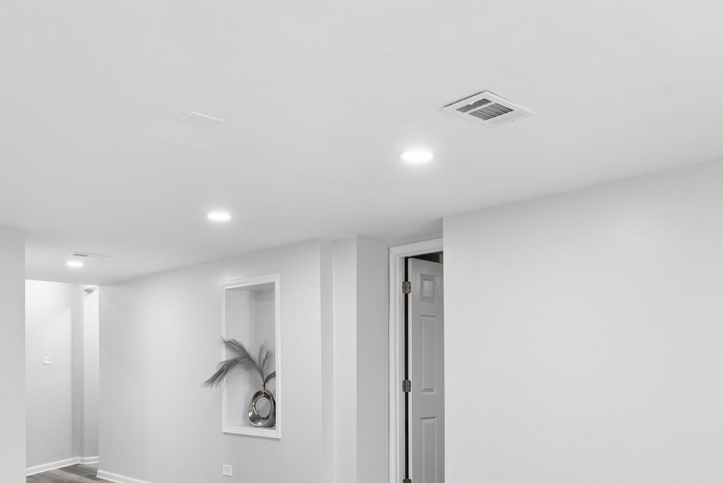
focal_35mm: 34
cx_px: 406
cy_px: 378
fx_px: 683
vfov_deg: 37.7
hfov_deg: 55.6
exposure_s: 1/20
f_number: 8
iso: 400
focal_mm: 17
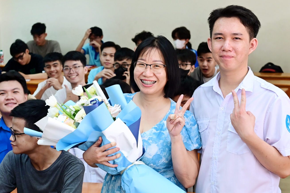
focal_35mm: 109
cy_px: 134
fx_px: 877
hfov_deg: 18.7
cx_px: 117
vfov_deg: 12.5
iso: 2000
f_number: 6.3
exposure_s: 1/100
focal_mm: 56
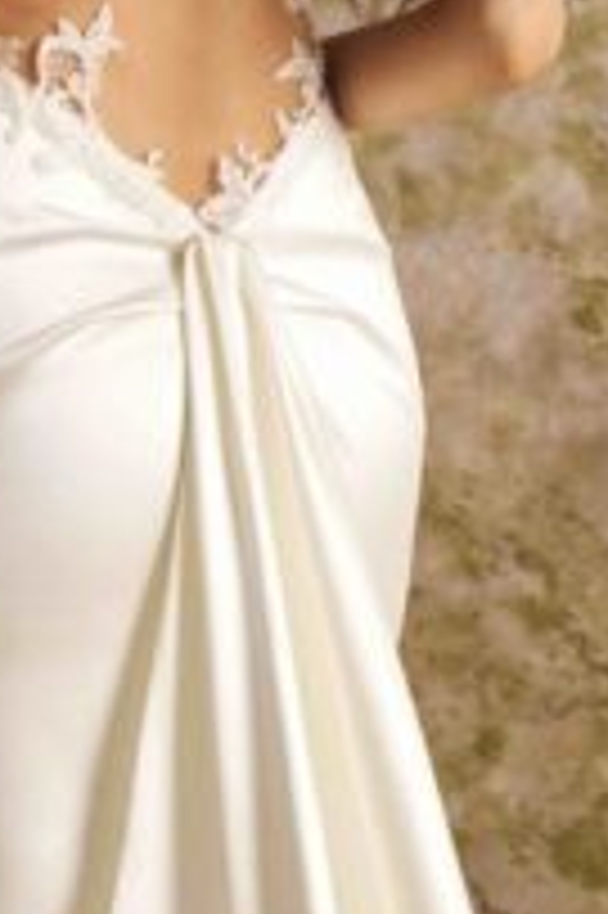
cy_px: 756
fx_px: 7815
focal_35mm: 308
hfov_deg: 4.4
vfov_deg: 6.7
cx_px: 678
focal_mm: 61
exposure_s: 1/160
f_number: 5
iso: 800
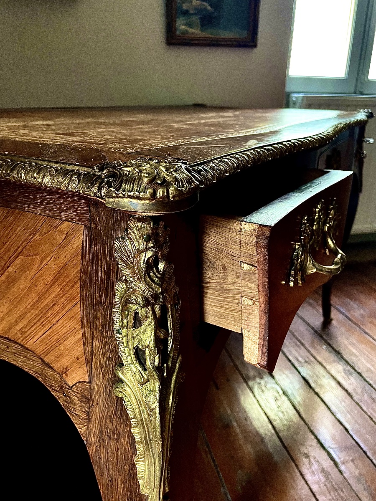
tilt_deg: -22.5
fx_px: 377
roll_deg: -0.3
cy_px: 250
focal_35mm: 26
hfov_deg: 53.1
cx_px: 188
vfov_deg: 67.3
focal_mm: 4.2
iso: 500
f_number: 1.6
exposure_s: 1/60
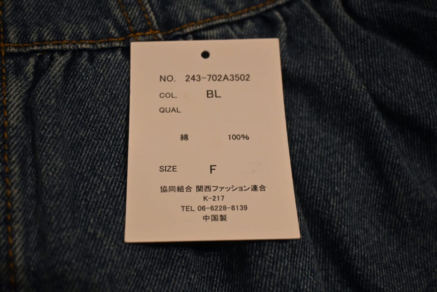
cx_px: 218
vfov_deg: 31.9
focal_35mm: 42
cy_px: 146
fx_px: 510
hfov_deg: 46.4
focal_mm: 28
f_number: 4.5
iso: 1250
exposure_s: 1/125
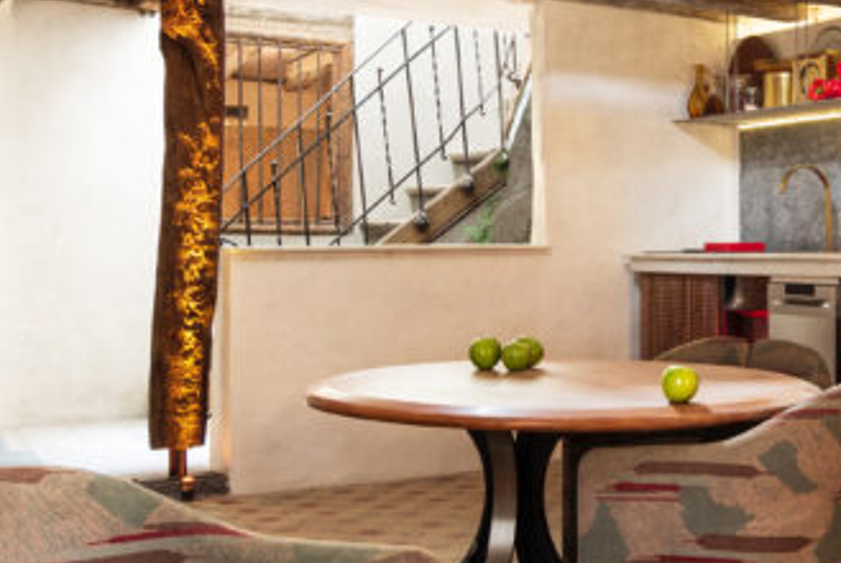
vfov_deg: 24.2
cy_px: 280
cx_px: 920
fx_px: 1309
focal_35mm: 56
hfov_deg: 31.6
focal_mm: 12
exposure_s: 15
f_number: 8
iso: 100
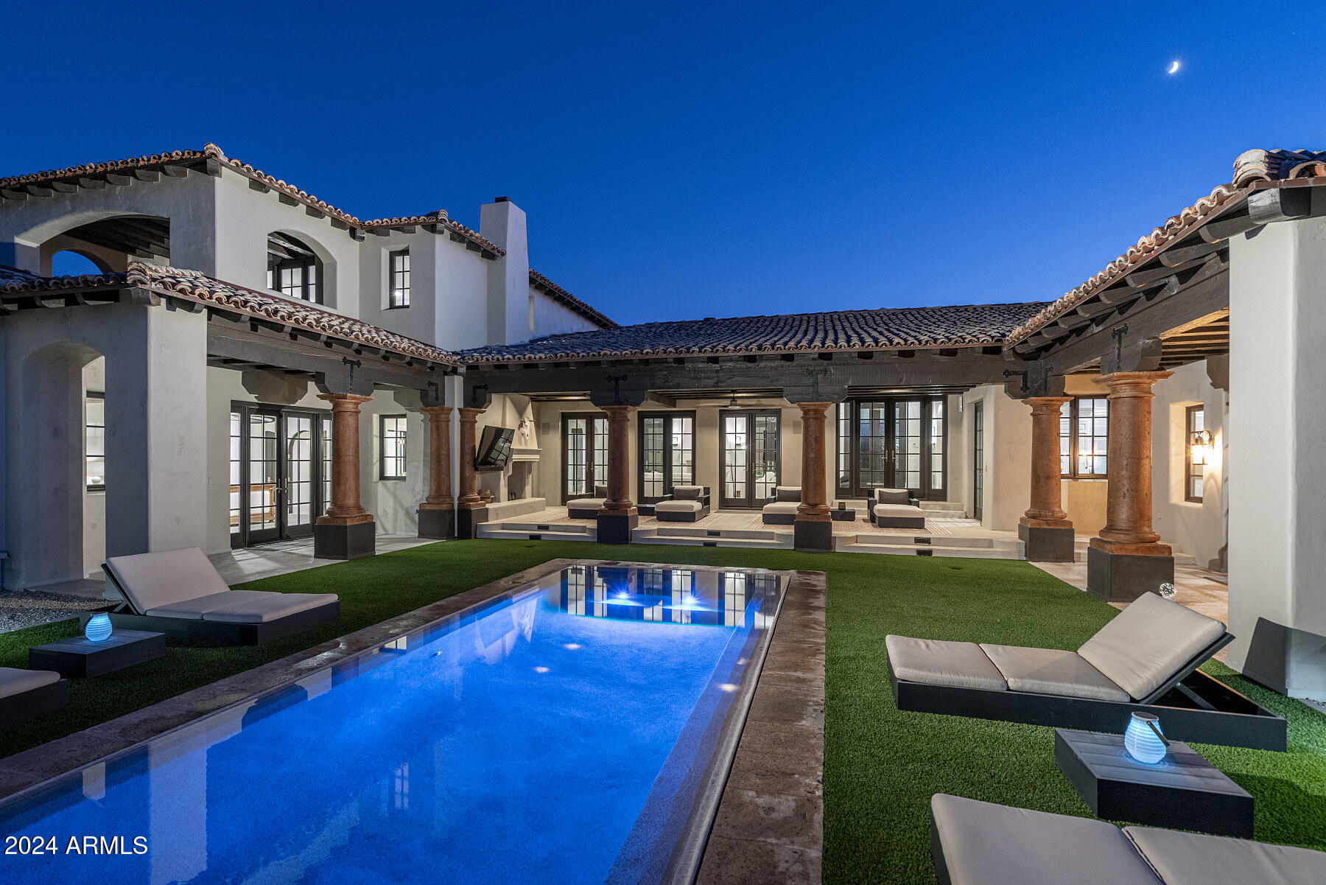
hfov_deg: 96.7
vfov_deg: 73.8
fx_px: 589
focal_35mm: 16
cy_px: 442
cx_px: 663
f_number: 6.3
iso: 1250
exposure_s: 1/1.67
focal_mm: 16
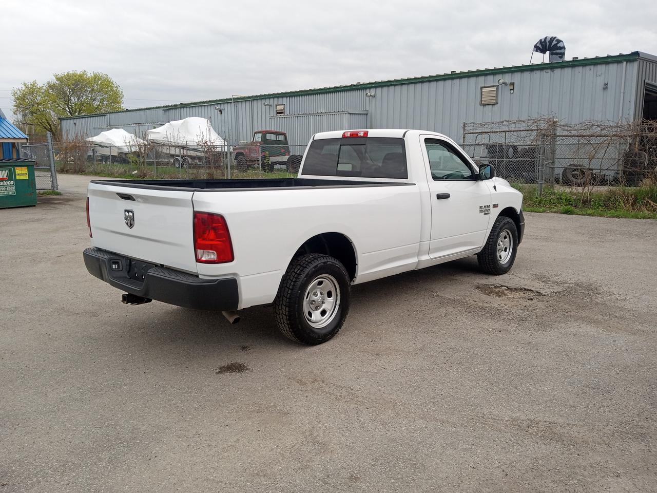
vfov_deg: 49.7
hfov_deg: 63.4
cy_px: 246
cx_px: 328
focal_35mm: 28
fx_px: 531
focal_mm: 3.71
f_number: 2.2
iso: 101
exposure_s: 1/192
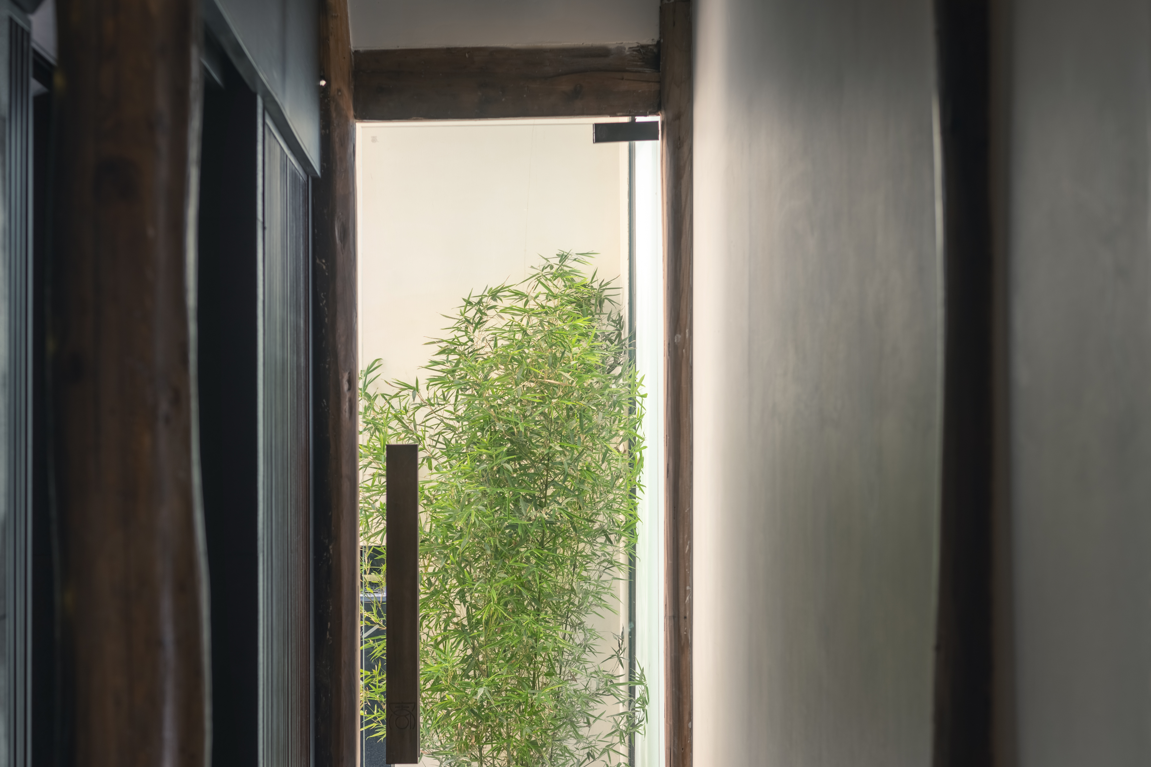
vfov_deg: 18.9
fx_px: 2302
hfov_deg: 28.1
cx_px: 504
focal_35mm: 72
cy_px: 508
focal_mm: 50
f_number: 2.8
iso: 100
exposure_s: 1/320
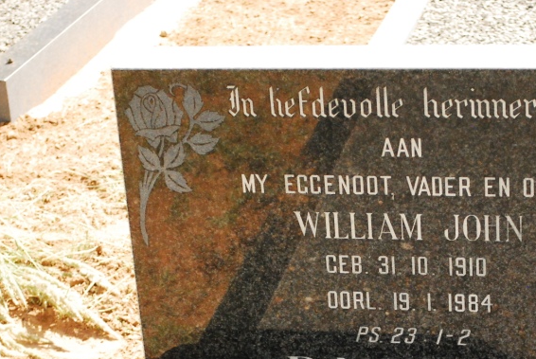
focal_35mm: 114
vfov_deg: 12.0
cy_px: 317
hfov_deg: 17.9
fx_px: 1700
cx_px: 378
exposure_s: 1/1600
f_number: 5.3
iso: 1600
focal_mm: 42
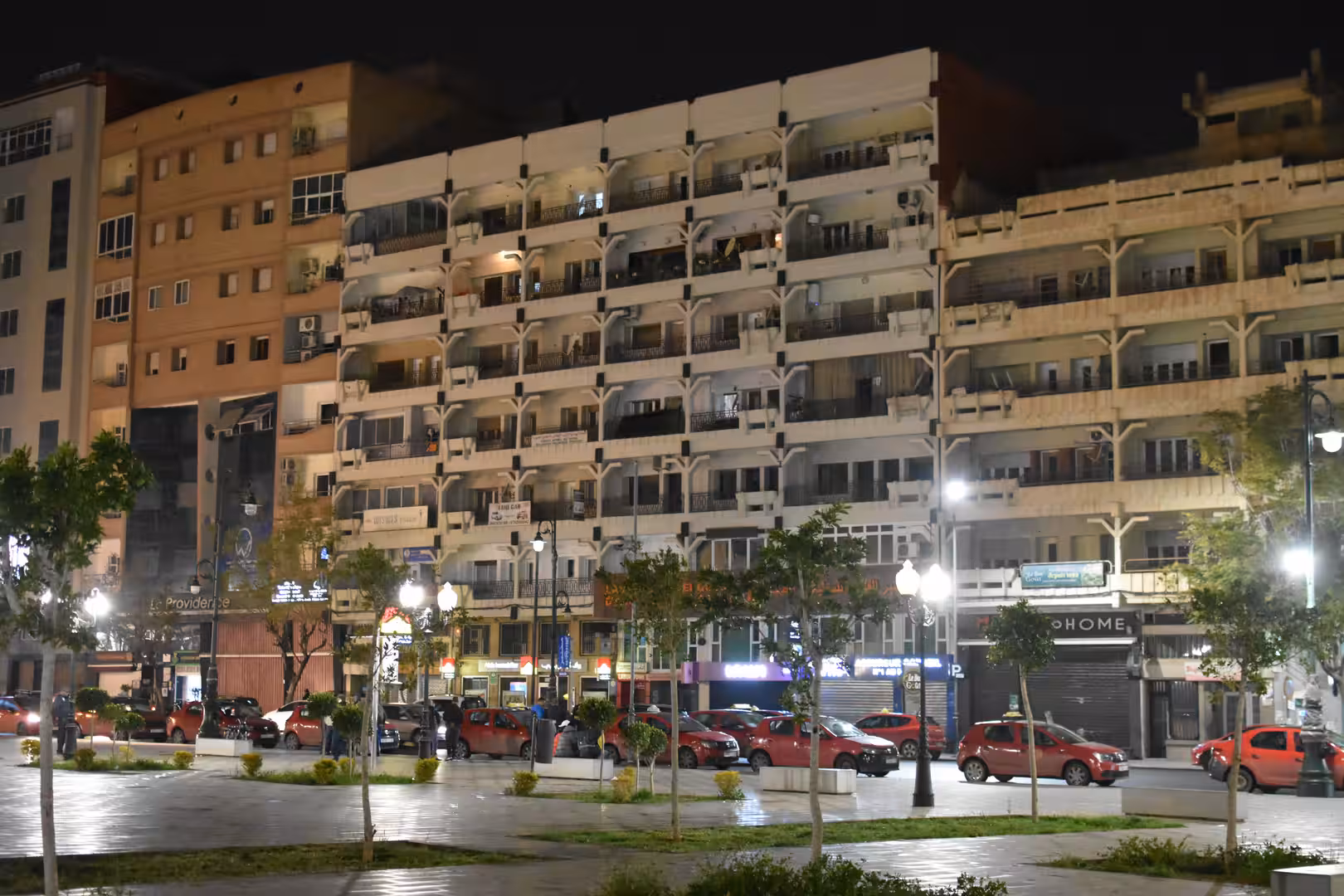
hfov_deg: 37.9
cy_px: 448
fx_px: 1960
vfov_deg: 25.8
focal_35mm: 52
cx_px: 672
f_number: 2.8
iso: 6400
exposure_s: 1/60
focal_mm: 35
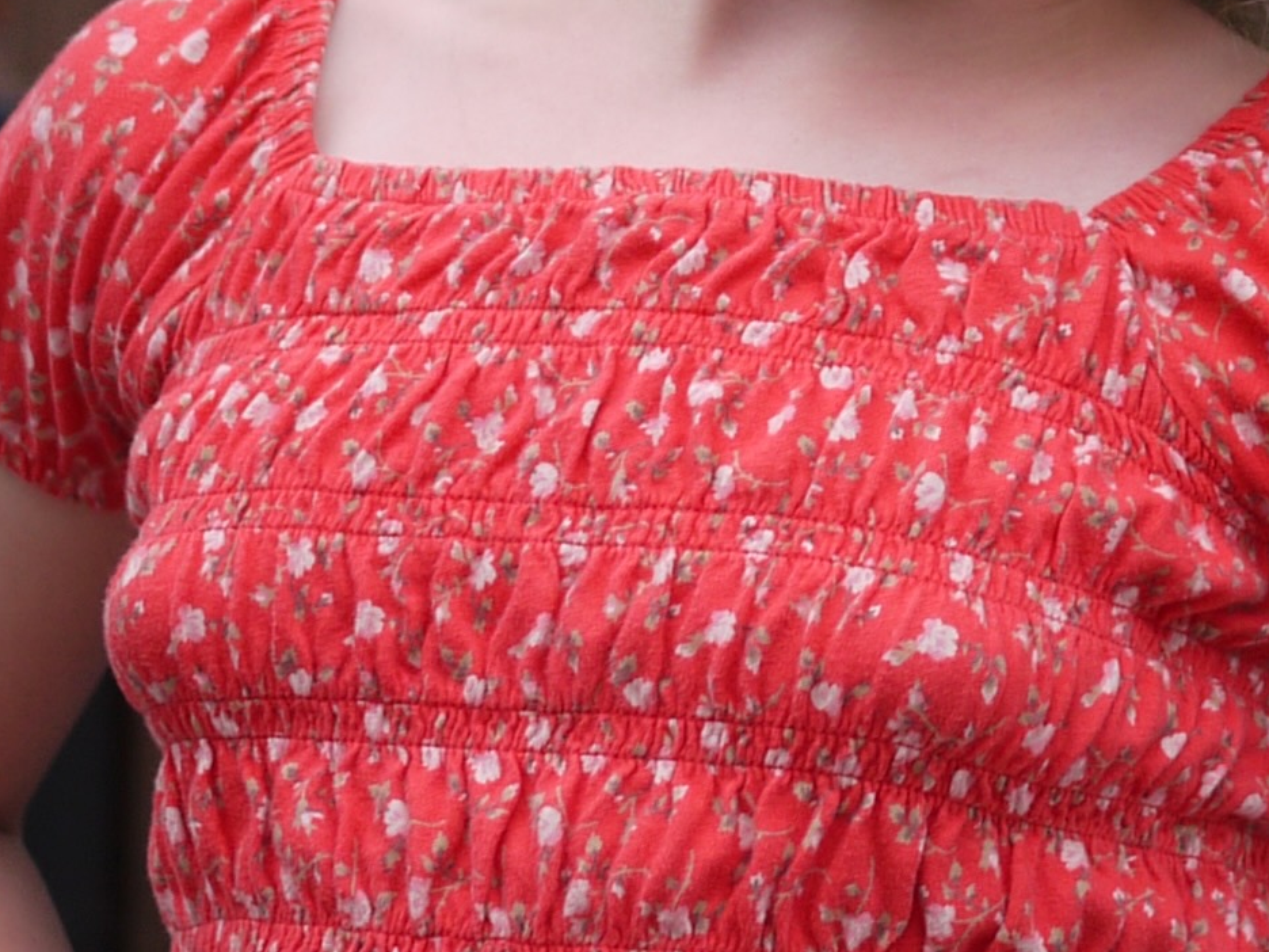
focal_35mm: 171
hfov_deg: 11.5
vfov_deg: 8.6
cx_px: 1071
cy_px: -136
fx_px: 6269
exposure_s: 1/800
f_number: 1.8
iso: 100
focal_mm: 20
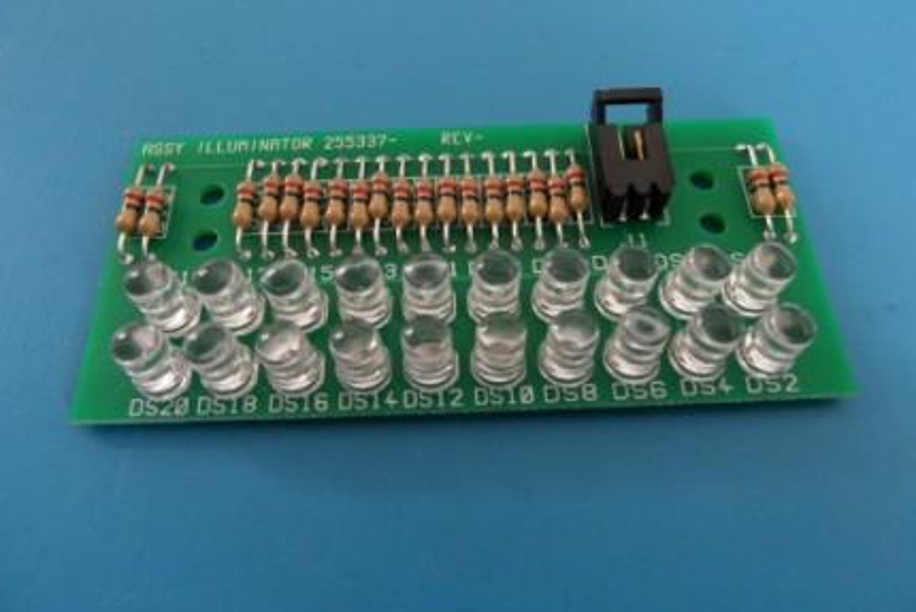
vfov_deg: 49.5
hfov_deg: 69.4
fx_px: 662
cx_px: 456
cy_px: 281
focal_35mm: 26
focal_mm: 3.9
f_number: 3.2
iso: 200
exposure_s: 1/8
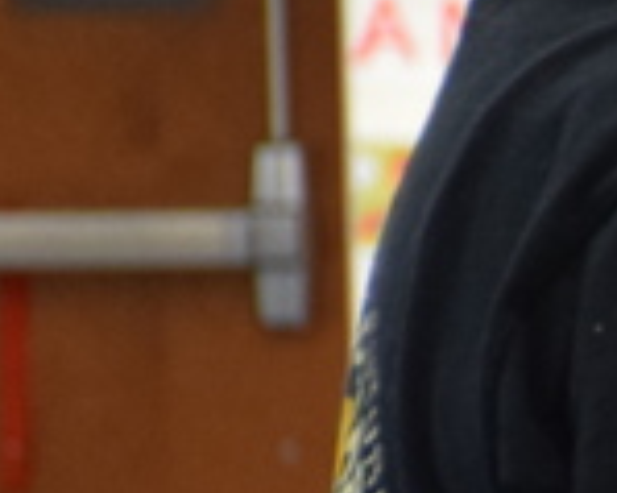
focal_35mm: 823
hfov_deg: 2.3
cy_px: 487
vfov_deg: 1.9
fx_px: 15023
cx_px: 2033
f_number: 5.3
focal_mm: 85
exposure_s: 1/60
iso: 900
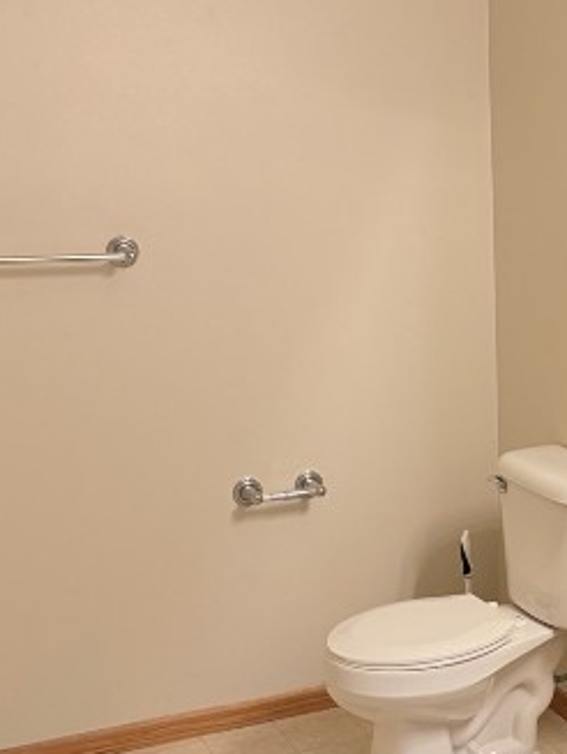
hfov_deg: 22.8
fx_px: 1330
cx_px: 615
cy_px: 438
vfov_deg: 31.6
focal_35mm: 61
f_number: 1.6
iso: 125
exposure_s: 1/60
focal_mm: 5.96
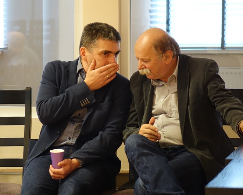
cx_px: 116
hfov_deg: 8.5
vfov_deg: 6.8
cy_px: 97
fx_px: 1633
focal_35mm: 227
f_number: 2.8
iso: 800
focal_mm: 73.3
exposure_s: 1/25
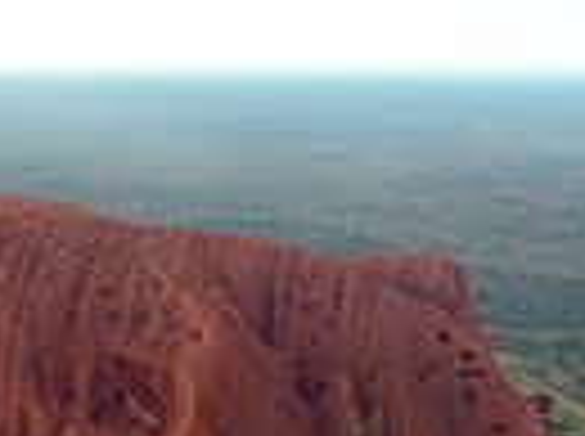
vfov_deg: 12.1
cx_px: -117
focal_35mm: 118
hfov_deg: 16.1
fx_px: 1990
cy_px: 566
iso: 50
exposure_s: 1/103
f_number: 4.9
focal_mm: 5.7
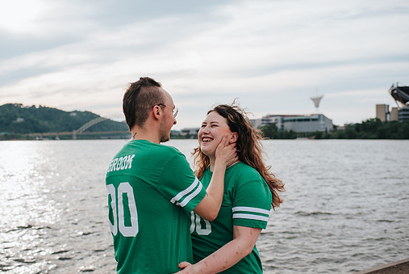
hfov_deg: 48.4
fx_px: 455
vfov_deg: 33.5
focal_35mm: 40
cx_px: 185
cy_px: 147
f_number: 3.2
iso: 100
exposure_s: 1/1000
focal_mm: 35
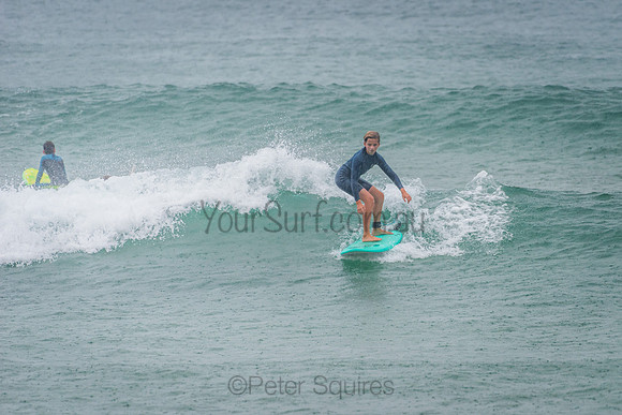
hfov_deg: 3.4
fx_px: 10586
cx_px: 381
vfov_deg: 2.2
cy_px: 214
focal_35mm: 613
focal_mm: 500
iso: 360
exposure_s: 1/320
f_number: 5.6
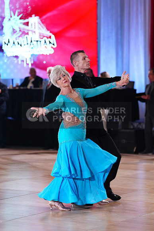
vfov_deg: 16.5
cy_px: 116
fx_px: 795
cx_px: 77
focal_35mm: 124
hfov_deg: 11.1
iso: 1600
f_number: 2.8
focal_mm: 124
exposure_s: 1/400
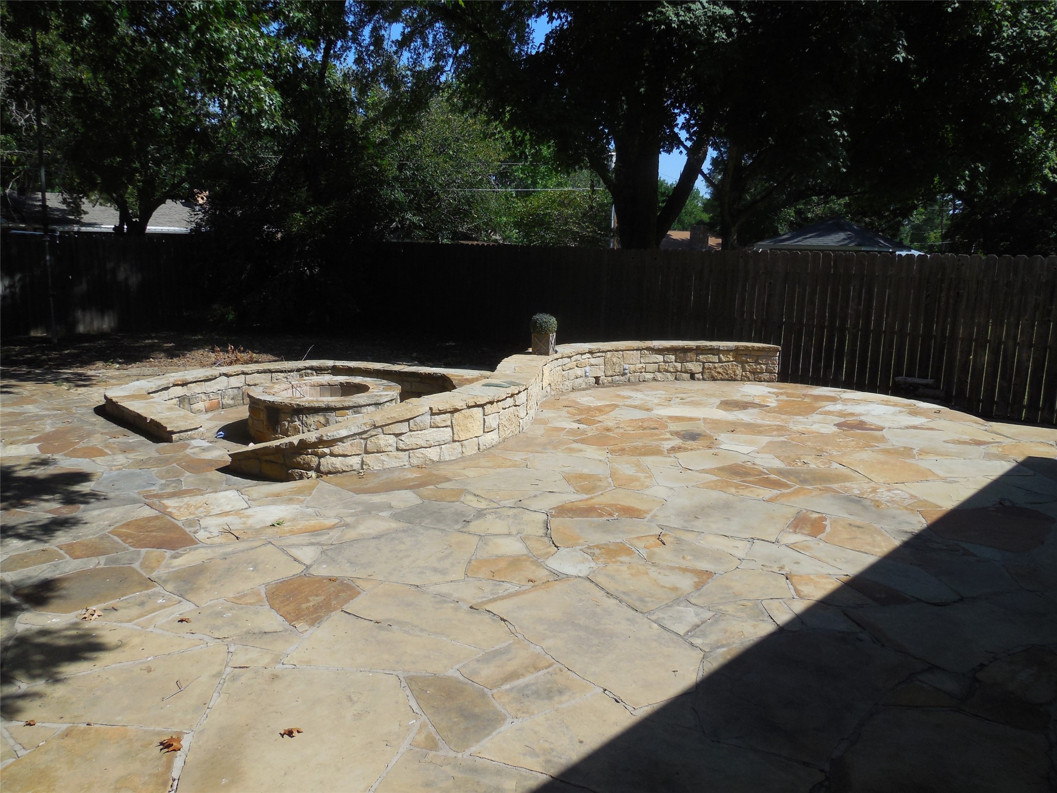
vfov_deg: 54.9
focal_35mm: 25
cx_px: 528
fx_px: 763
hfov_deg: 69.4
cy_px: 396
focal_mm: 4.5
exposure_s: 1/1600
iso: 125
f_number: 3.1
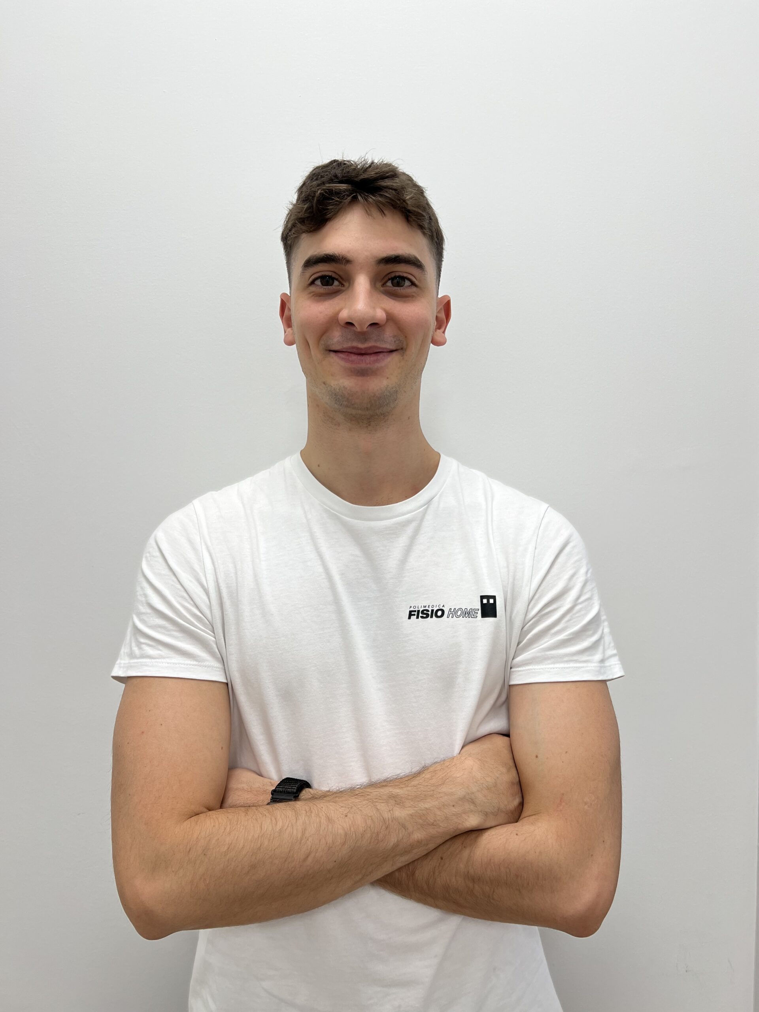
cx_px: 380
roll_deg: +1.1
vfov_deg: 67.3
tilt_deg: -3.5
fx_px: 760
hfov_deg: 53.1
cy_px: 506
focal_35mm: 26
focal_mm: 5.7
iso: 50
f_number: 1.5
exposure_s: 1/100
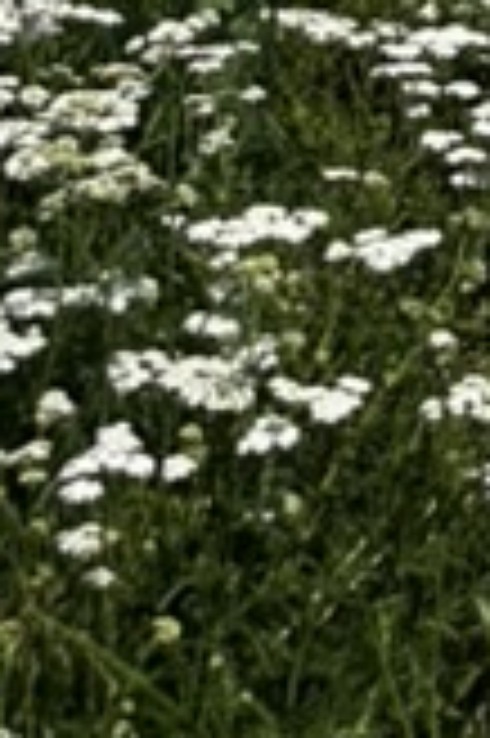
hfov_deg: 8.3
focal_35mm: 156
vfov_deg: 11.1
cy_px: -1030
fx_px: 3191
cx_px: 1038
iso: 80
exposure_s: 1/12048
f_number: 1.78
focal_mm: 6.86
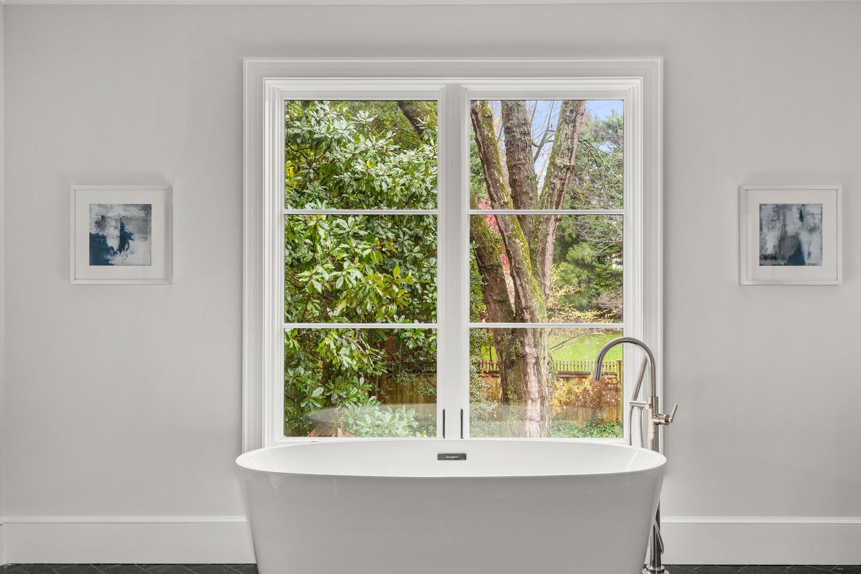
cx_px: 456
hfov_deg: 58.7
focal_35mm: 32
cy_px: 284
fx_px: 765
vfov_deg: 41.1
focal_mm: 25
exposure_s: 2
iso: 200
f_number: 8
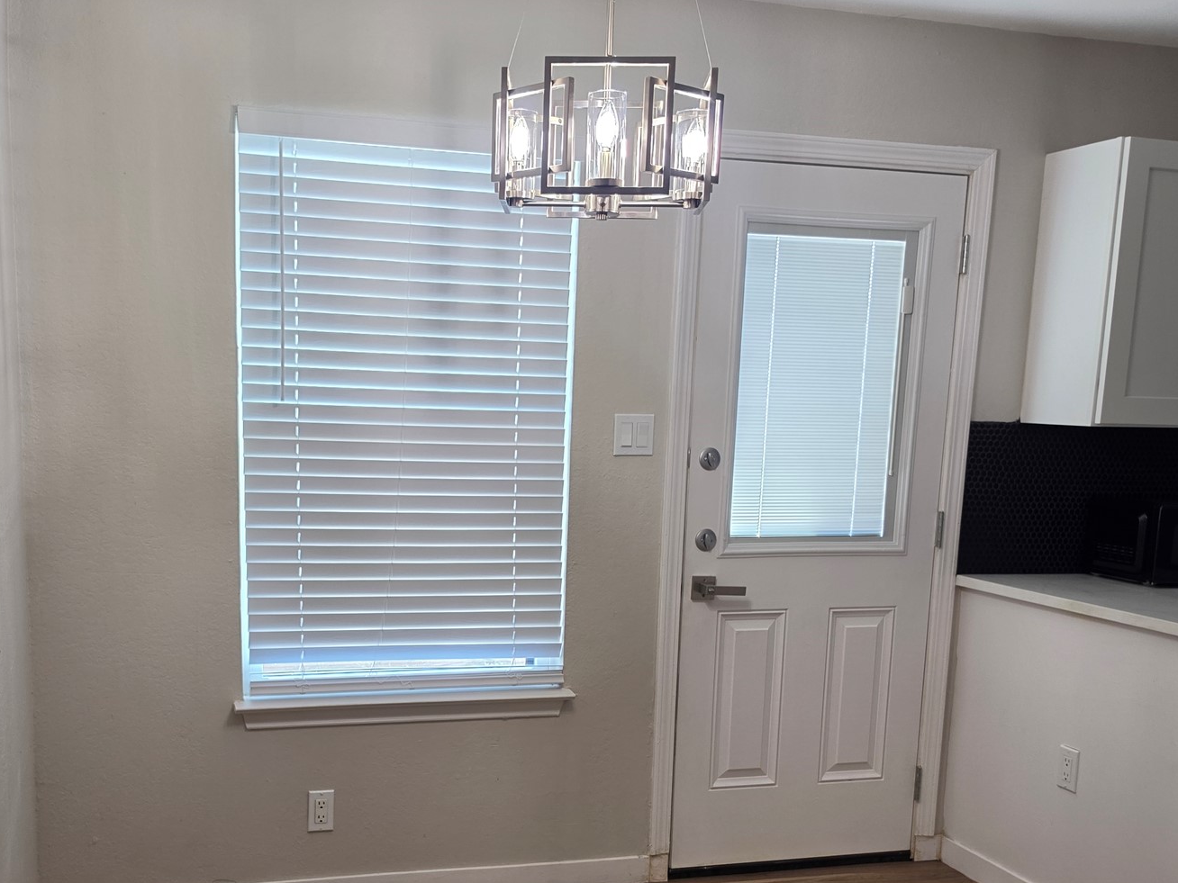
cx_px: 466
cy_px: 617
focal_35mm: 36
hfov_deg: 51.0
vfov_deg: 39.0
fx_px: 1225
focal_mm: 6.5
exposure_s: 1/120
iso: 100
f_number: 1.4
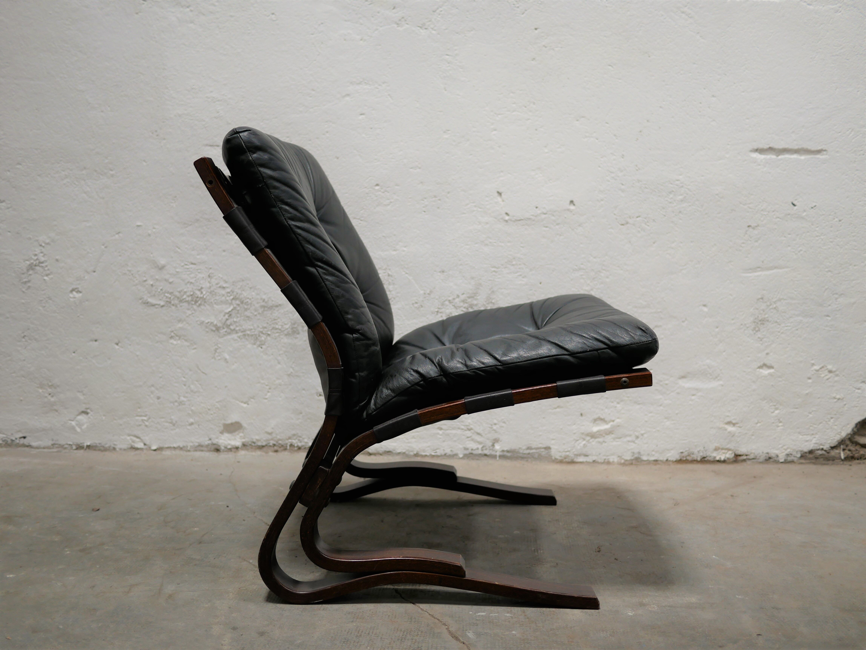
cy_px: 325
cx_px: 433
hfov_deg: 46.8
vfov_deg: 36.0
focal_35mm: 40
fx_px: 1001
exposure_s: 1/60
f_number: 1.7
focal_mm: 20
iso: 200
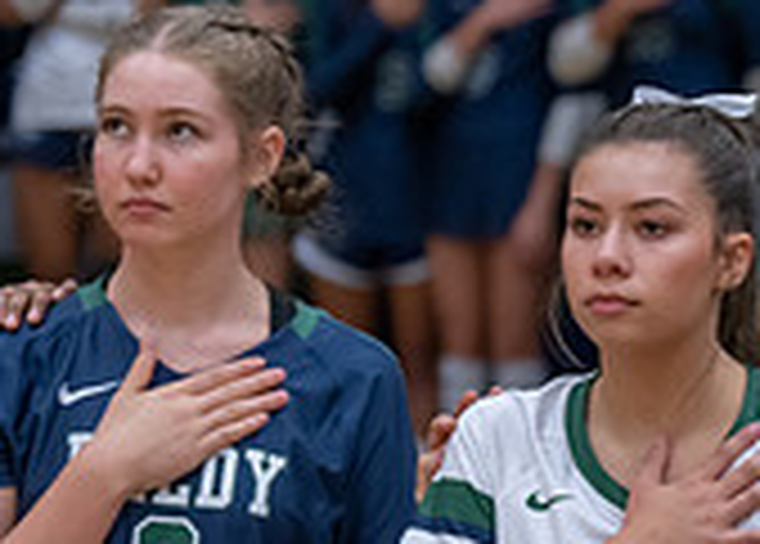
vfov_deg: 4.5
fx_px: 6913
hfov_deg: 6.2
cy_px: 661
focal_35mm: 320
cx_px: 1147
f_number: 2.8
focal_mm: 89
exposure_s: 1/320
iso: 1600
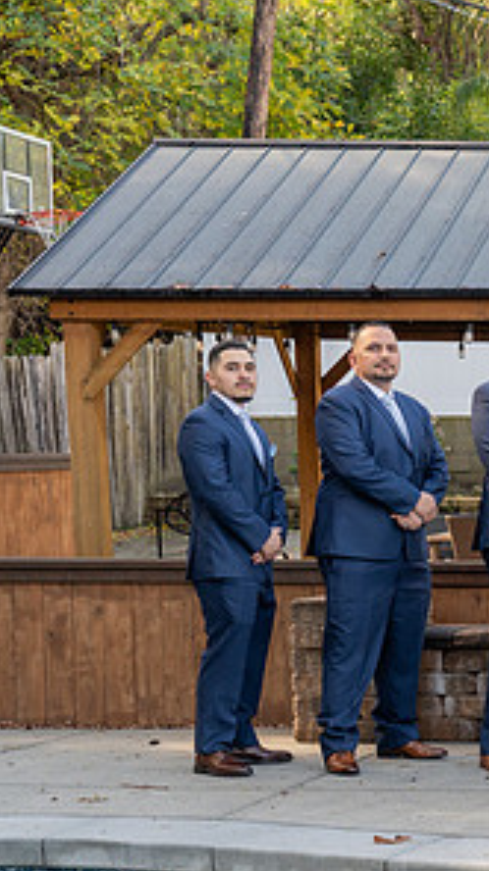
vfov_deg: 23.2
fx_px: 2102
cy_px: 646
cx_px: 872
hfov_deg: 12.2
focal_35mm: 91
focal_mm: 32
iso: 320
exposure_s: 1/160
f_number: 6.3
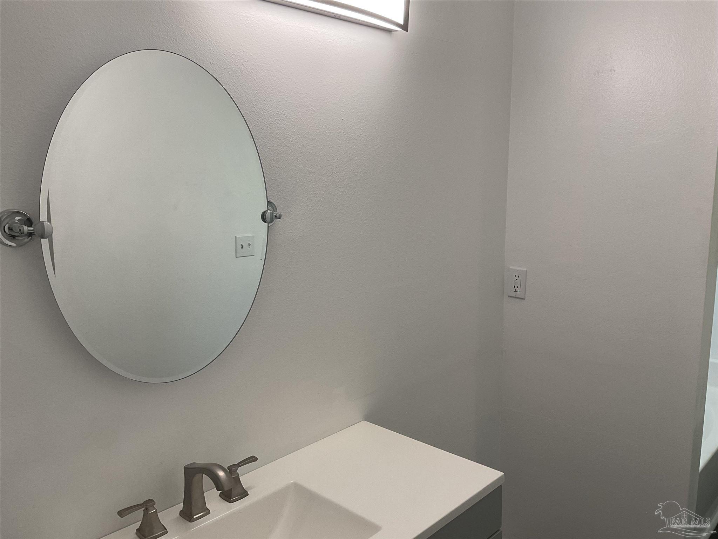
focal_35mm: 29
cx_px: 359
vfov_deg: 48.2
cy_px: 270
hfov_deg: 61.7
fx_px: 602
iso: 50
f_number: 1.8
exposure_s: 1/120
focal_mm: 3
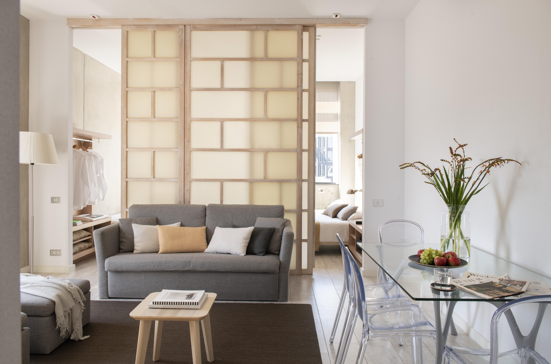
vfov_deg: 49.3
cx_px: 276
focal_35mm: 26
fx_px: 397
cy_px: 182
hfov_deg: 69.5
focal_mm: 26
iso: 64
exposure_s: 1/2.5
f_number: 11
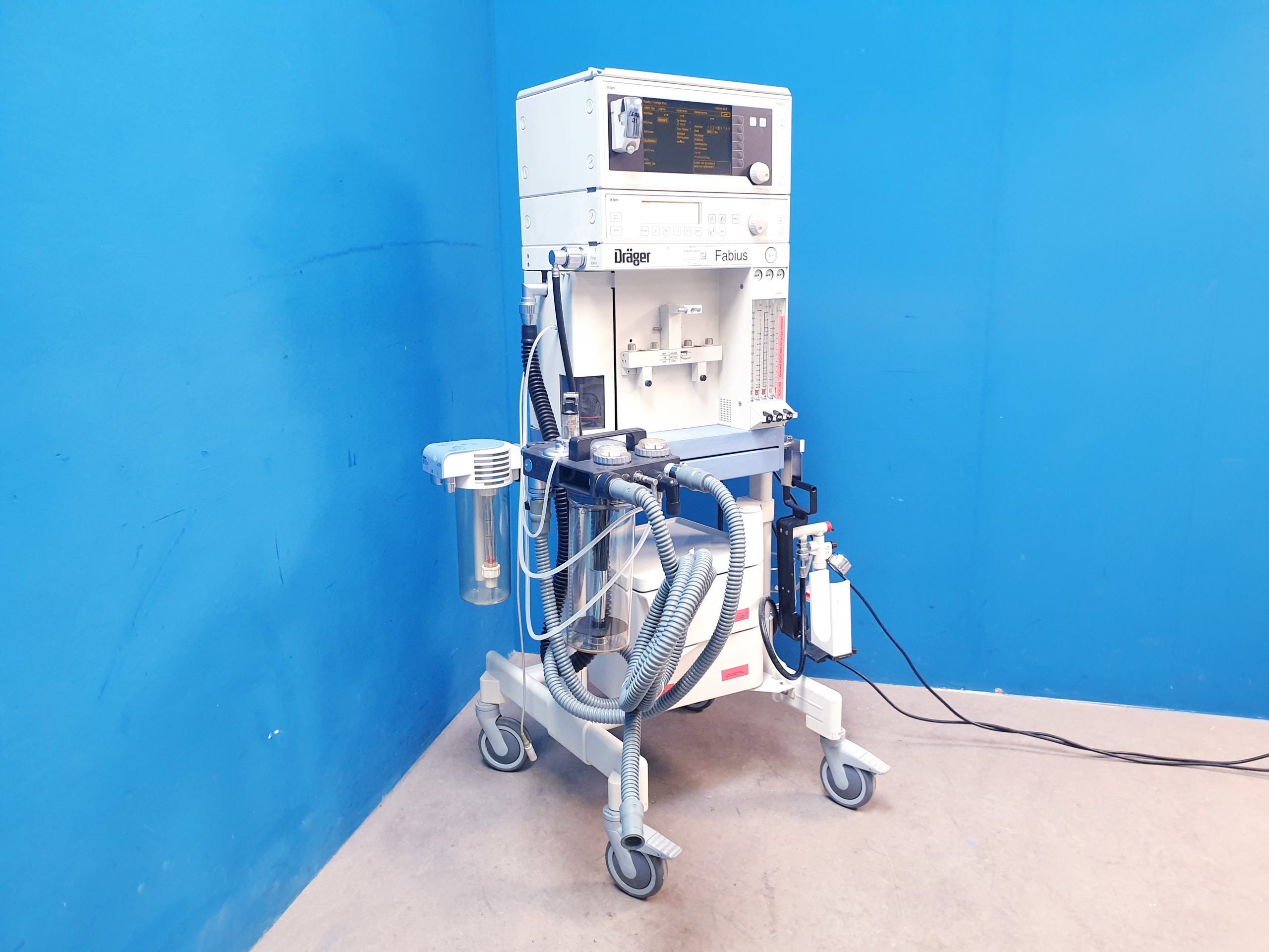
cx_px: 634
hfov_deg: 67.3
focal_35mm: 26
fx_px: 953
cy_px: 476
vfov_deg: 53.1
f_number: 2.4
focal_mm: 4.3
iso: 320
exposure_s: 1/33
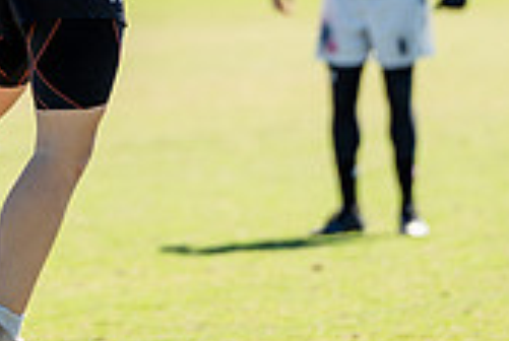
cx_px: 126
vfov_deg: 1.7
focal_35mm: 794
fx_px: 11246
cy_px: 11
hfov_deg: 2.6
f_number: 2.8
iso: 160
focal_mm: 200
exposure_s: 1/2000
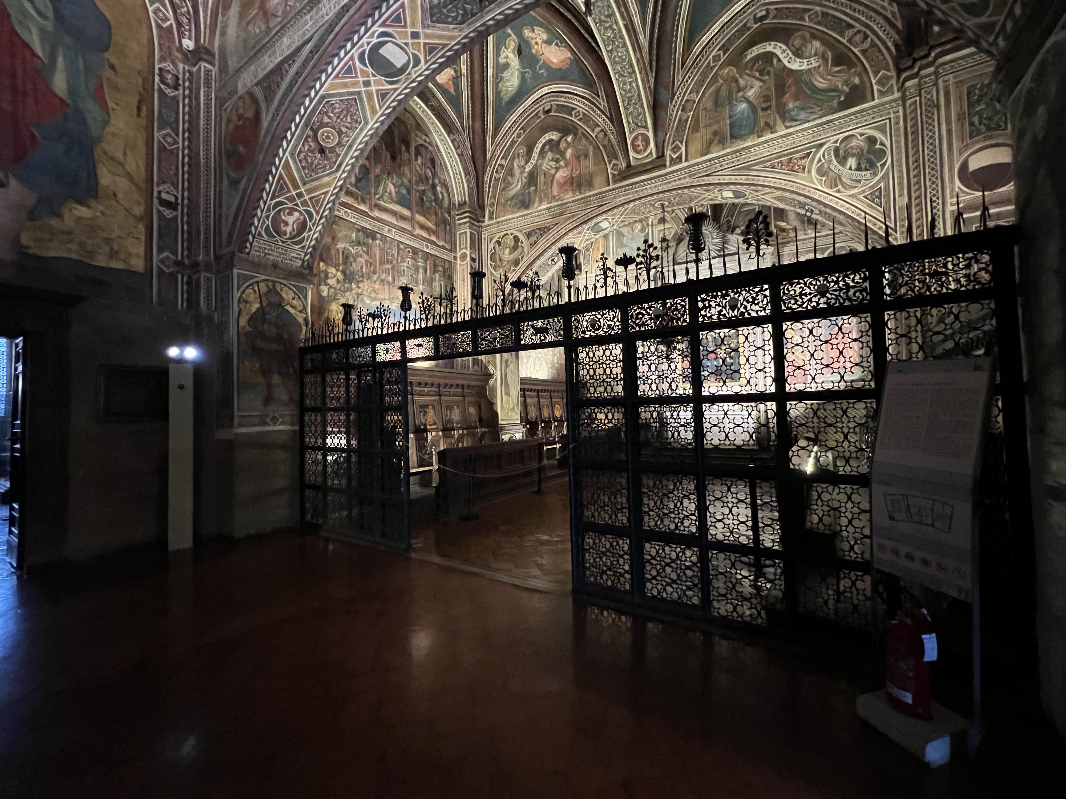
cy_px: 400
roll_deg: +1.4
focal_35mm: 13
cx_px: 533
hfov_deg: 106.2
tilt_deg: +1.2
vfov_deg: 89.9
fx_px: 400
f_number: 1.8
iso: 1000
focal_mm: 1.57
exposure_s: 1/33
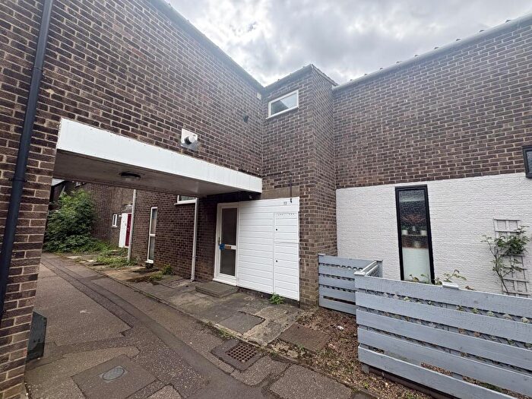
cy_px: 200
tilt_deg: +7.4
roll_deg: -0.3
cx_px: 266
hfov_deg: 102.1
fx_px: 215
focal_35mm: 14
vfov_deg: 85.7
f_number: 2.2
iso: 40
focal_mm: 2.22
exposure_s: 1/482
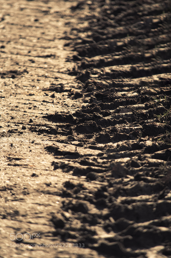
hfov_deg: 3.0
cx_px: 86
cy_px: 129
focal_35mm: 450
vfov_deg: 4.6
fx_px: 3222
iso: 400
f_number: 6.3
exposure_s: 1/800
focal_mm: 300
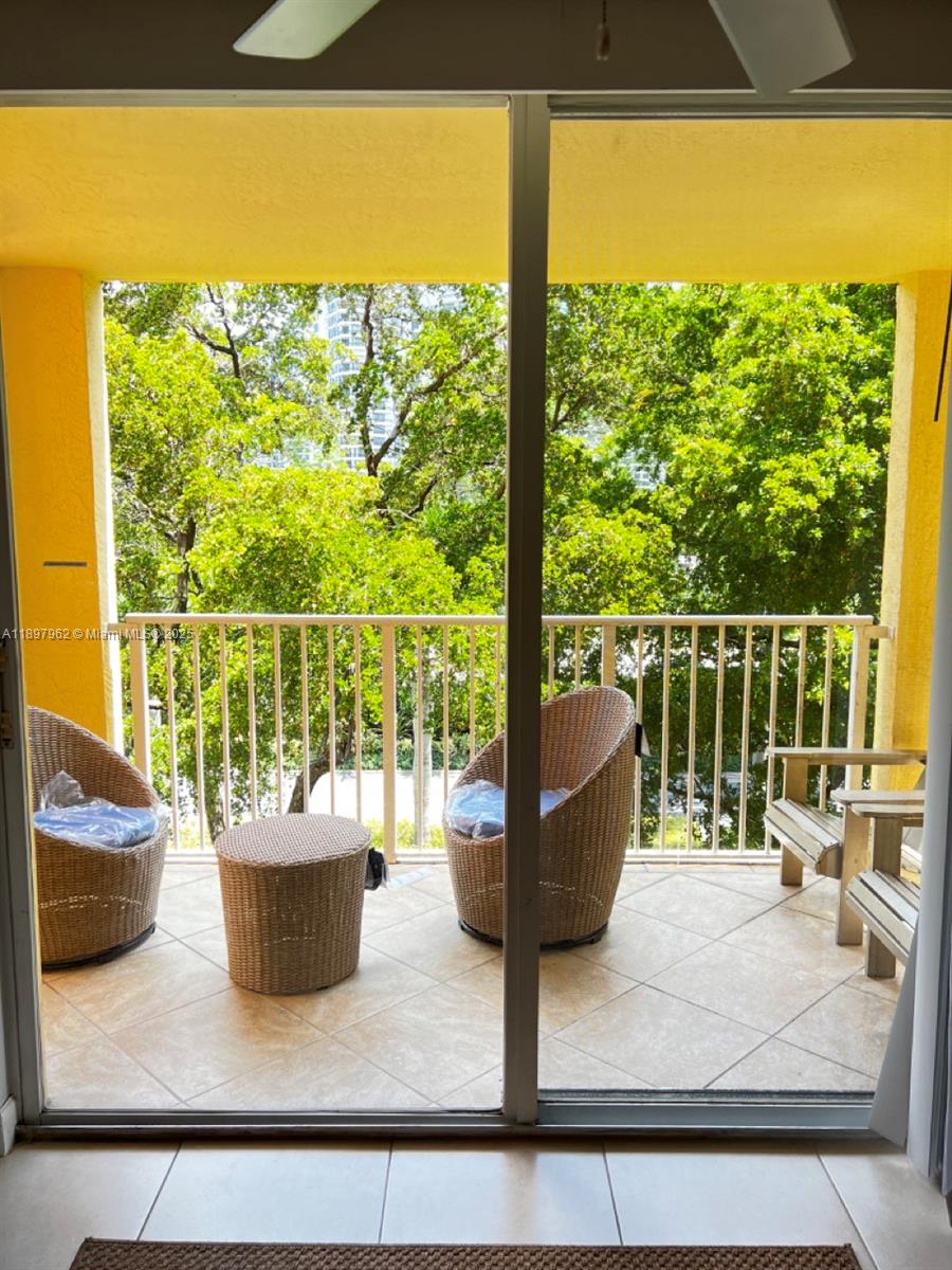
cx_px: 476
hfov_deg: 53.1
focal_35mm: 26
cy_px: 635
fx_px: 953
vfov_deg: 67.3
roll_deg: -0.1
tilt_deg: -7.8
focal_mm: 5.7
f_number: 1.5
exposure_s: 1/196
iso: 50
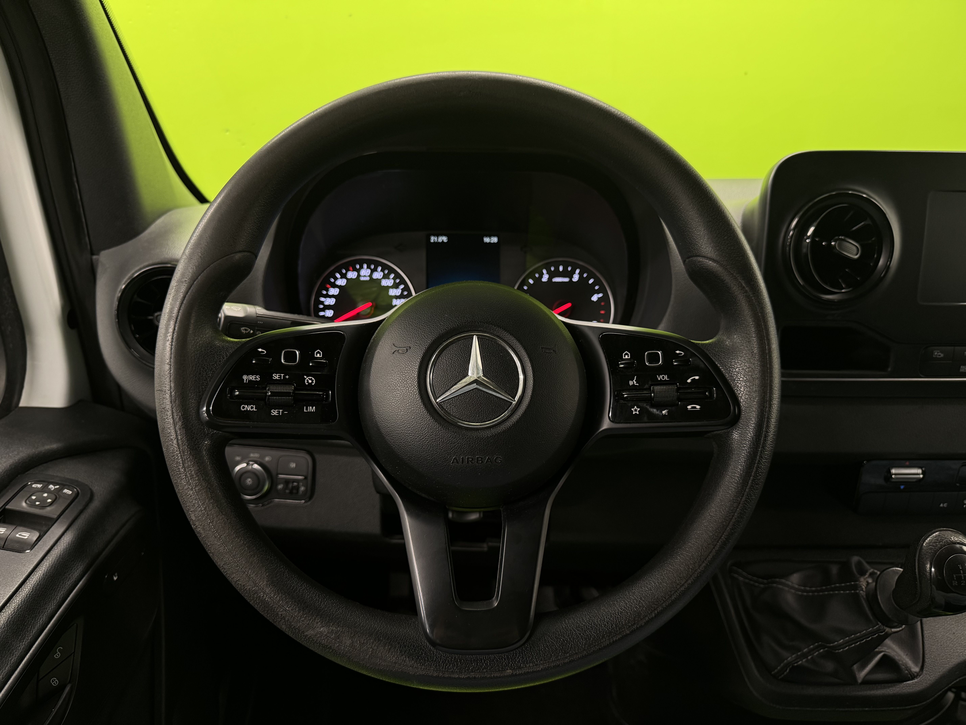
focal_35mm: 24
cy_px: 362
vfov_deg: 56.8
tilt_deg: -24.8
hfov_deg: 71.6
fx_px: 670
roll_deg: -1.7
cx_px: 483
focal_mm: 6.76
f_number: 1.78
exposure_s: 1/50
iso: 320
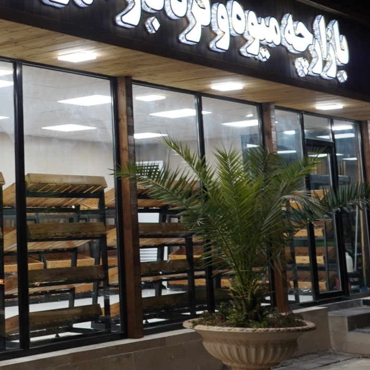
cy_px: 69
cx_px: -16
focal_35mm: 71
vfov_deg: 23.9
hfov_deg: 23.1
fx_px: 859
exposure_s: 1/60
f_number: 4
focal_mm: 29
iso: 200
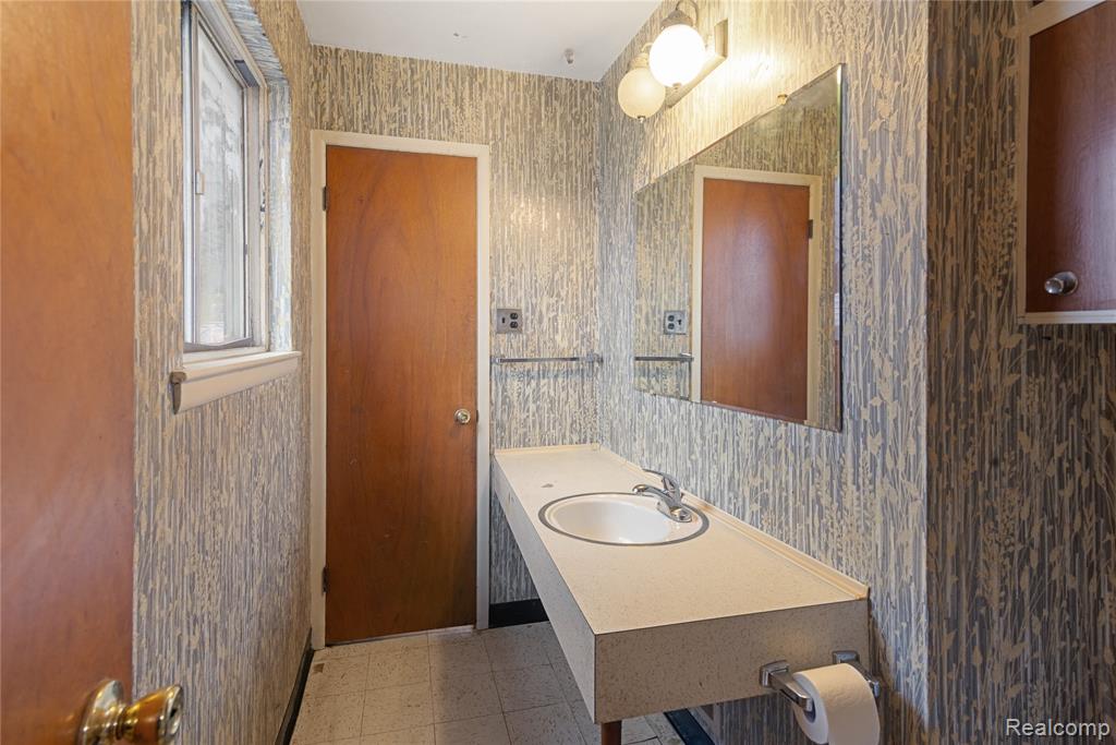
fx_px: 527
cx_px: 558
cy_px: 372
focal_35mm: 17
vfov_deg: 70.5
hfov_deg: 93.3
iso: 320
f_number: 9
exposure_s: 1/2
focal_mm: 17
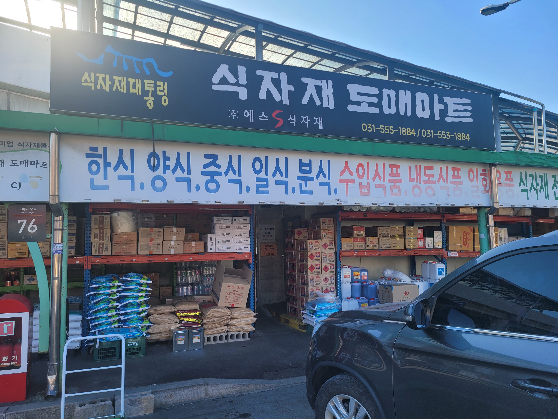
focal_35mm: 26
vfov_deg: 53.1
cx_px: 279
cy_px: 210
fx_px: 419
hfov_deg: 67.3
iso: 40
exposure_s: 1/838
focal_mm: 5.4
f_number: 1.8
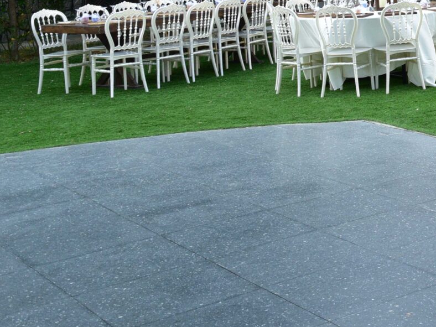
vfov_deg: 18.6
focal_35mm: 75
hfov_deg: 21.1
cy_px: -64
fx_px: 945
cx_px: 691
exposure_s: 1/200
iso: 800
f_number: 8
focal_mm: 24
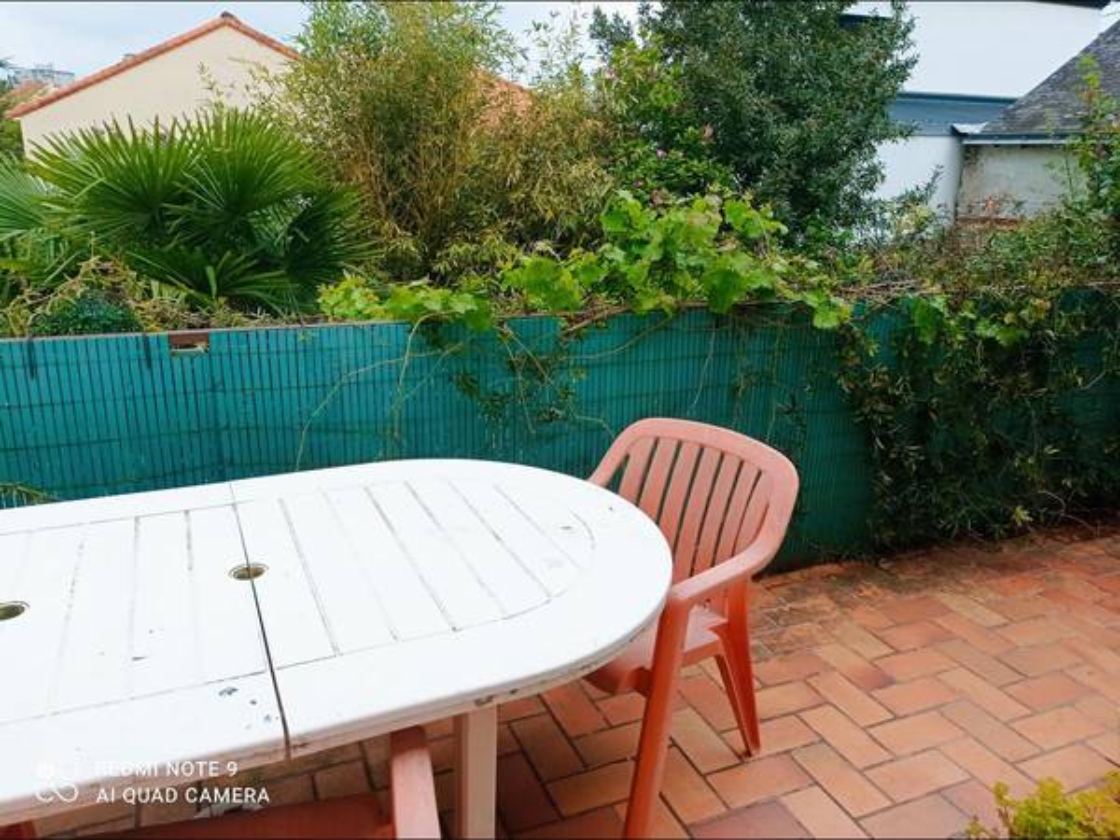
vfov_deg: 49.7
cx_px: 560
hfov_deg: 63.4
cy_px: 420
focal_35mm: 28
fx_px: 906
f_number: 1.79
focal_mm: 4.7
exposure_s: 1/1497
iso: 100
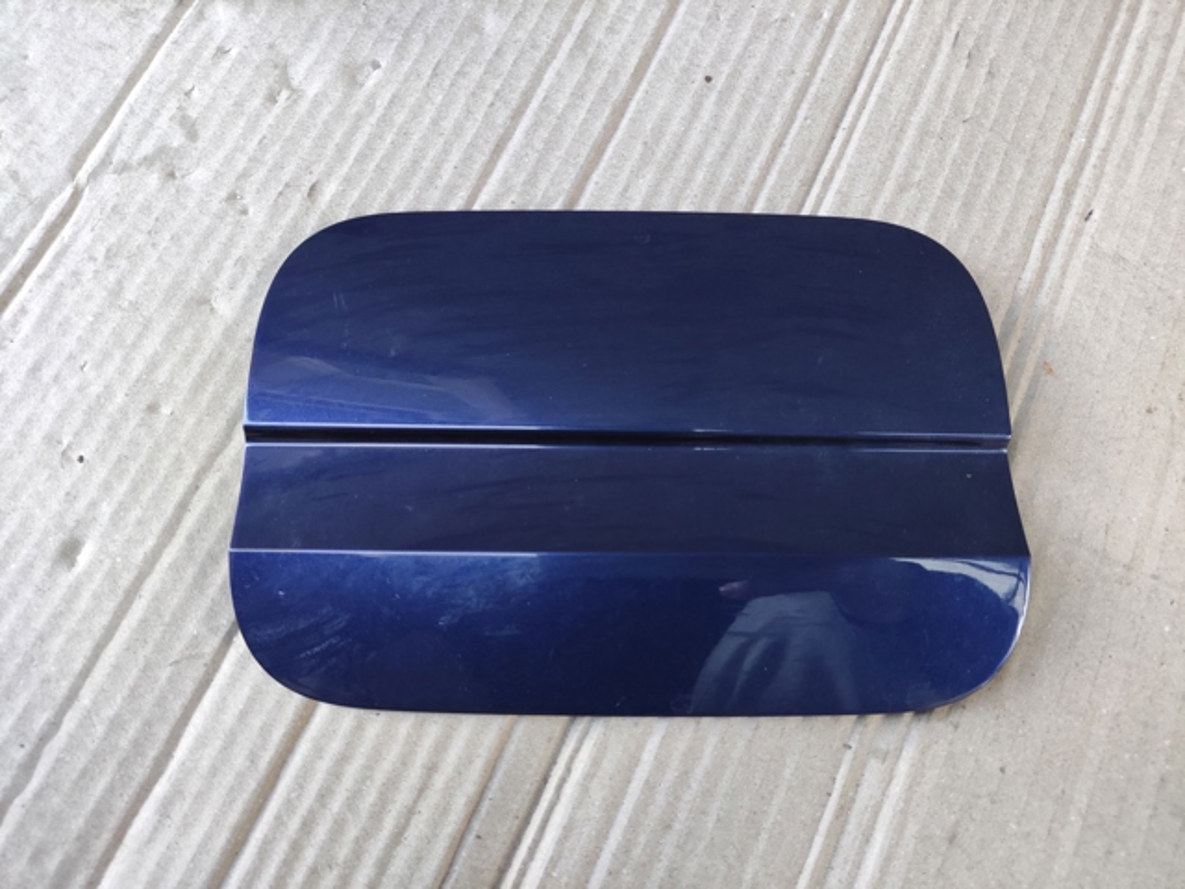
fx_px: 856
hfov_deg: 69.4
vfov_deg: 54.9
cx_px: 592
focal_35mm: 25
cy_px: 444
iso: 312
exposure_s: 1/60
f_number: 1.89
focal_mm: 5.43
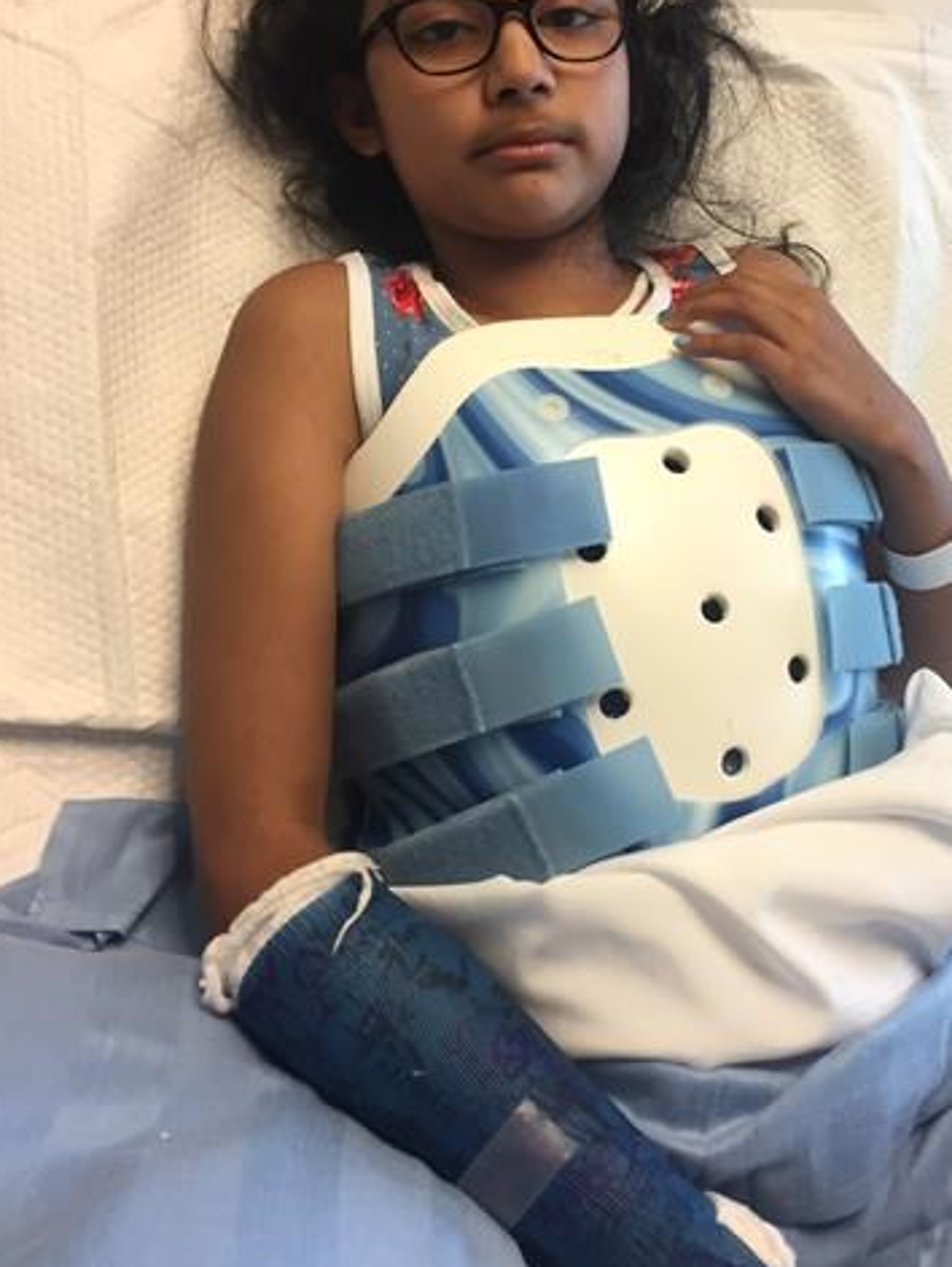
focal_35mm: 40
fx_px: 1465
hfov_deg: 35.6
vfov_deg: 46.5
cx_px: 640
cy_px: 516
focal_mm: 4.15
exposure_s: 1/30
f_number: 2.2
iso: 32
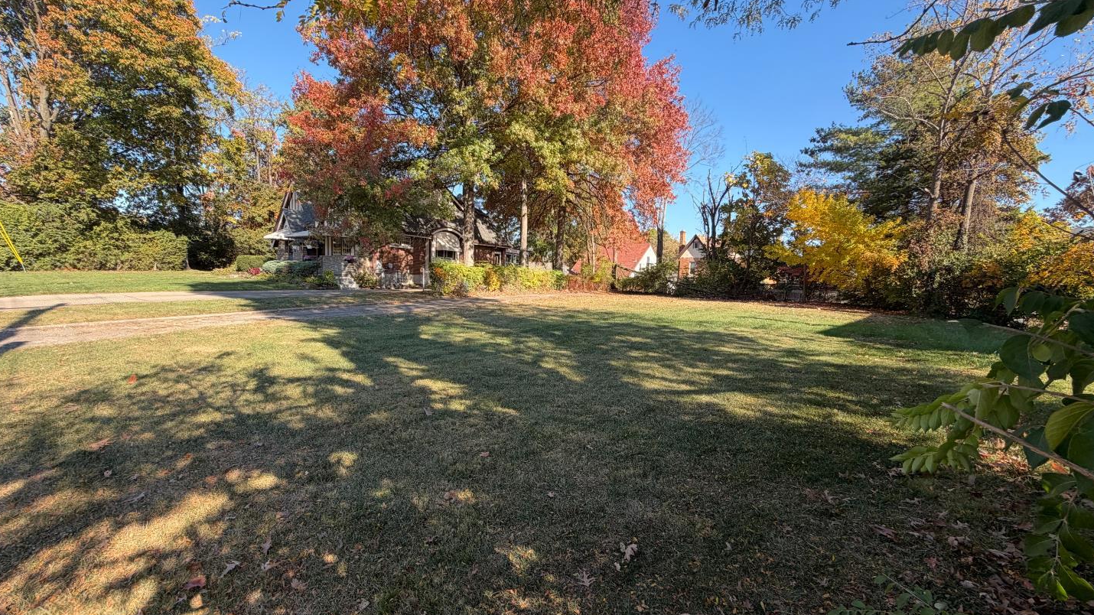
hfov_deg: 99.4
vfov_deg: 67.0
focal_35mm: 16
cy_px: 331
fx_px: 464
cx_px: 540
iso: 64
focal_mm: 2.22
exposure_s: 1/502
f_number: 2.2
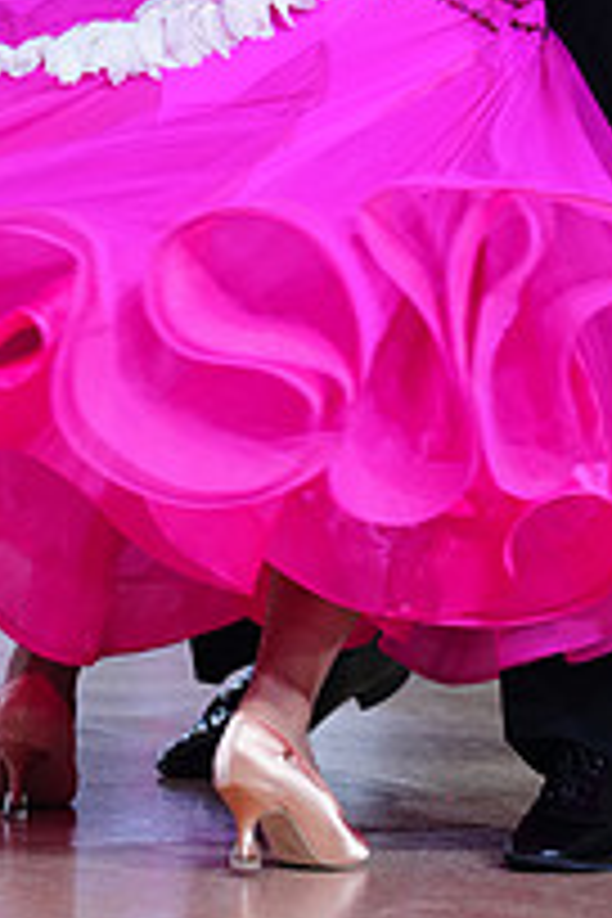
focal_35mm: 421
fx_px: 10735
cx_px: 290
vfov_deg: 4.9
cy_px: -261
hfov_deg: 3.3
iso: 800
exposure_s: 1/500
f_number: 2.8
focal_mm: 148
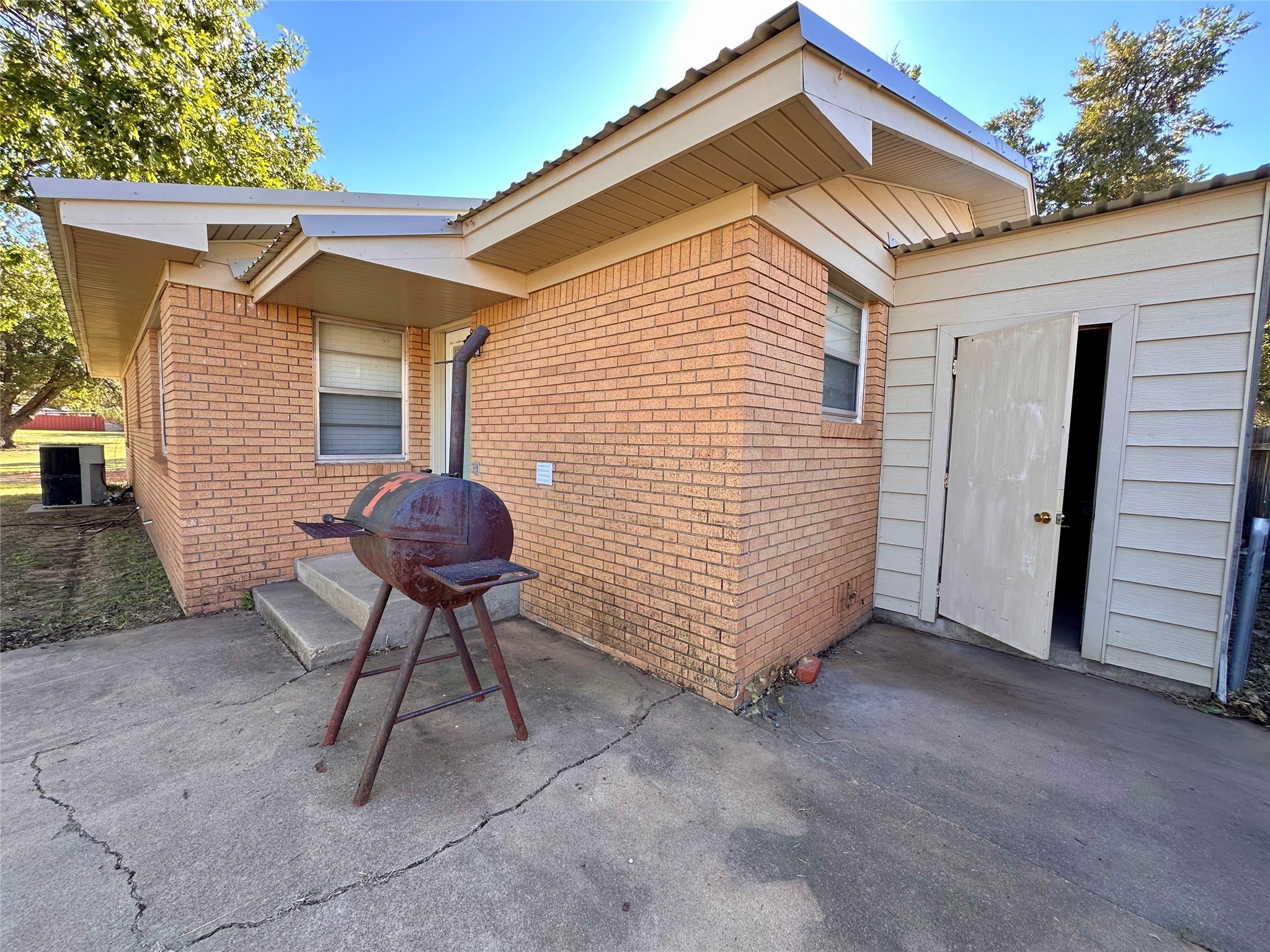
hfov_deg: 102.1
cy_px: 476
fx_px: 514
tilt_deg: -3.7
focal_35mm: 14
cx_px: 635
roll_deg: -1.3
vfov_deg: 85.7
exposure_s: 1/128
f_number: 2.2
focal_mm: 2.22
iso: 40
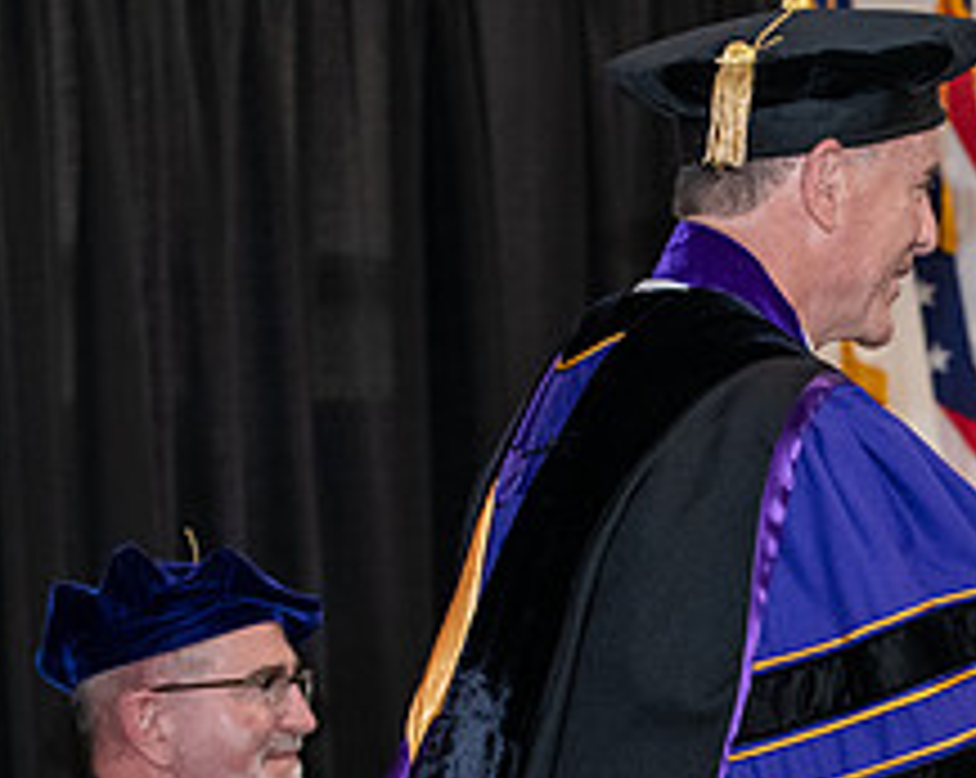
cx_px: 1165
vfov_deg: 8.7
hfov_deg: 10.8
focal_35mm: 176
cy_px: 645
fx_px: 5077
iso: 2500
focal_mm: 70
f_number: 5
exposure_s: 1/200
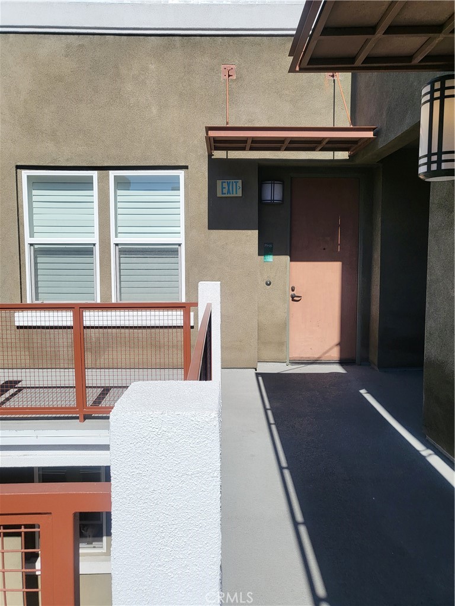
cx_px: 228
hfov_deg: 53.1
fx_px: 456
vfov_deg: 67.3
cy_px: 303
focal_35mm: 26
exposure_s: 1/4692
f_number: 1.8
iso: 50
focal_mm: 4.25
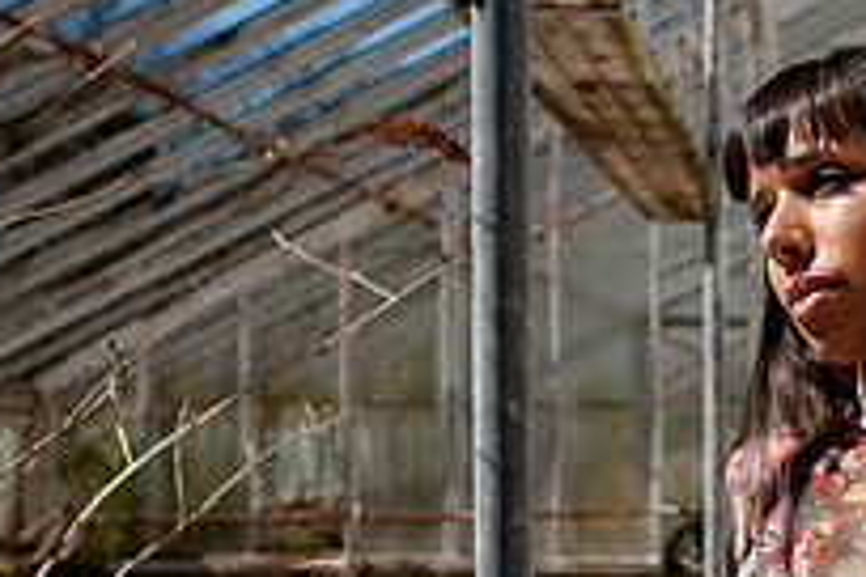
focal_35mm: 76
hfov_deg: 24.7
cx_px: 962
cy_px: 526
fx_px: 1828
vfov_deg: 17.7
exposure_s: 1/4000
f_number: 3.5
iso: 200
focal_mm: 24
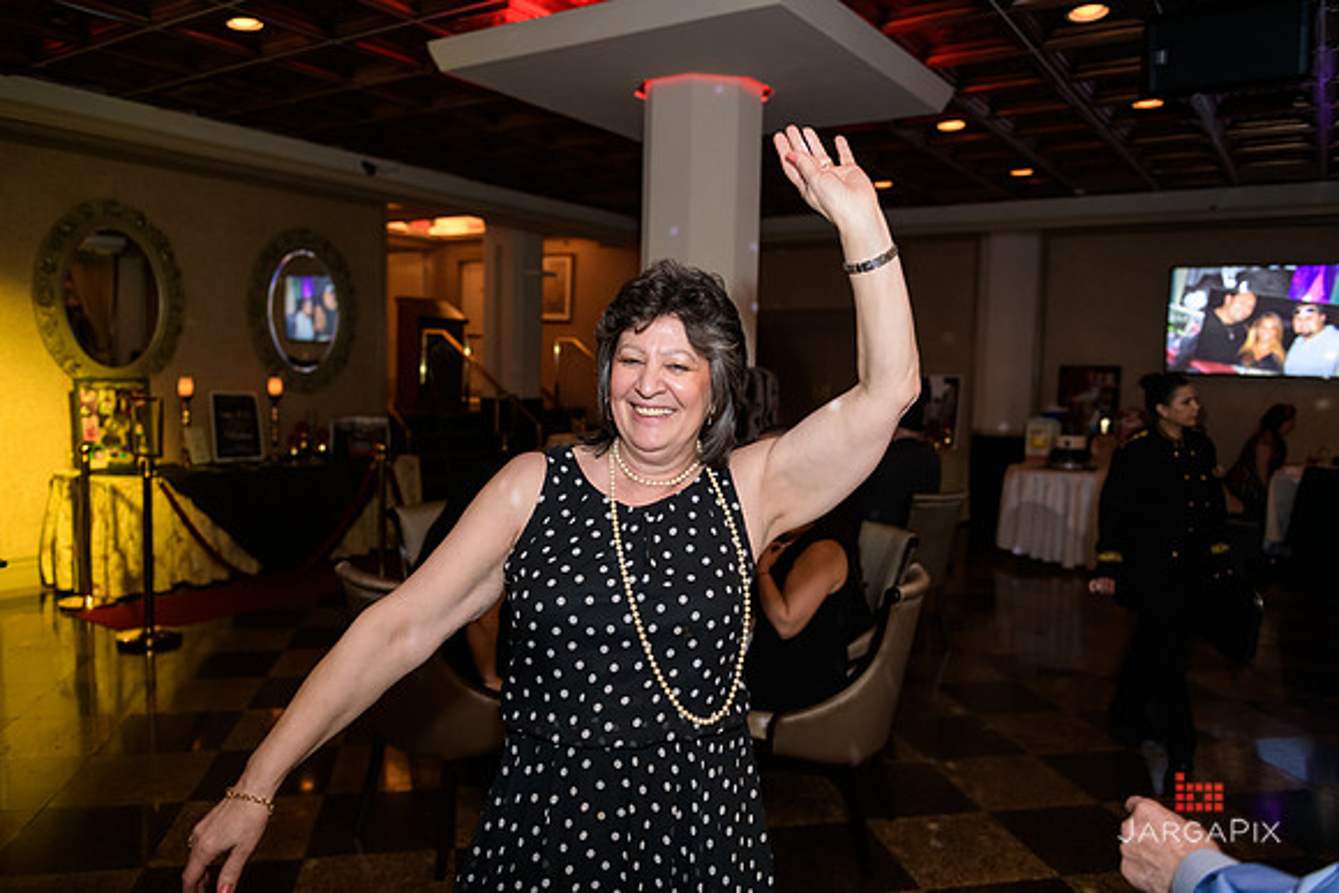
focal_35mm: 27
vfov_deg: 48.0
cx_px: 670
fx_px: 1004
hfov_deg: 67.4
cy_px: 446
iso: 1600
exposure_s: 1/125
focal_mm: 27
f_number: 3.2
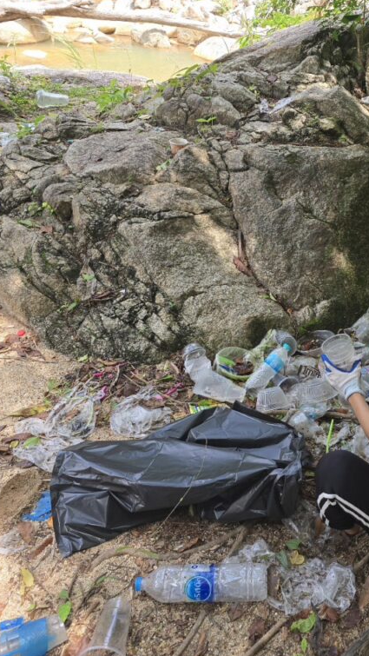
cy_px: 327
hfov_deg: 34.1
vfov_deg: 58.0
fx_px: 591
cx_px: 267
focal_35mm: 34
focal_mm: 6.3
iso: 20
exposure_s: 1/182
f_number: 1.7
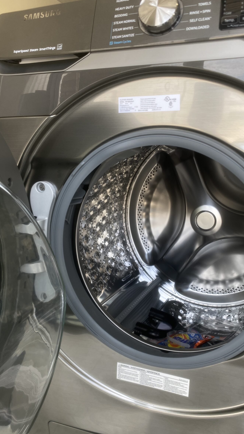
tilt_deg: -7.8
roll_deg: +0.4
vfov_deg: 62.6
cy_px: 211
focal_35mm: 31
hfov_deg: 37.8
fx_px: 356
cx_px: 130
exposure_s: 1/145
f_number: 1.8
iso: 32
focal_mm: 4.25
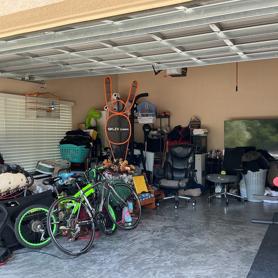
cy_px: 140
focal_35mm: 35
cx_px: 162
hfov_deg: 47.0
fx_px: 318
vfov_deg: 47.2
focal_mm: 3
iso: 25
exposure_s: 1/120
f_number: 1.8
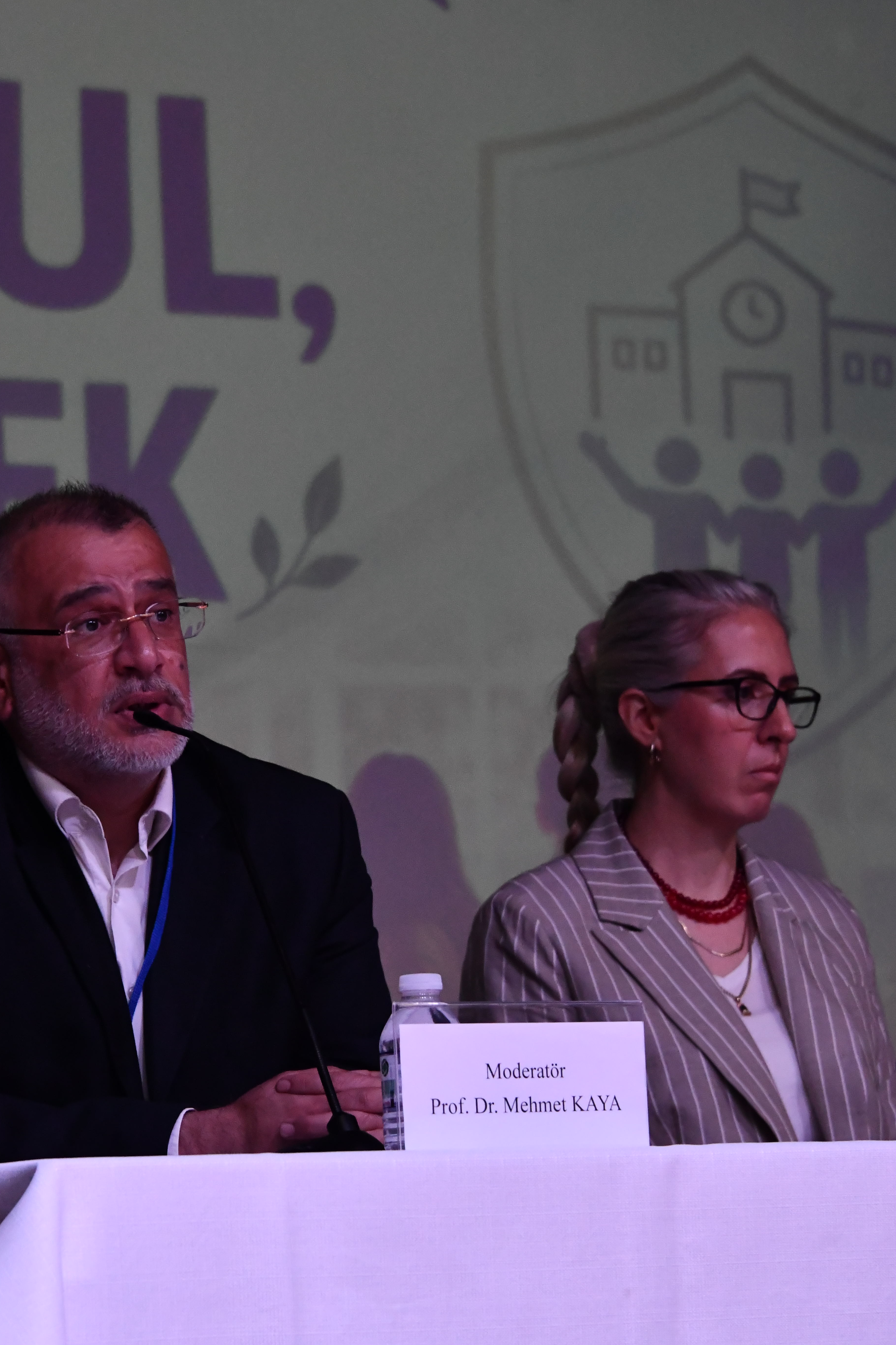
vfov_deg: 13.0
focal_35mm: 158
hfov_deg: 8.7
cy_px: 673
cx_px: 173
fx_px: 5898
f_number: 8
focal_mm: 105
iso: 5000
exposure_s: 1/60
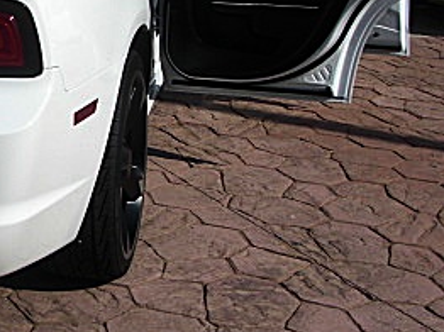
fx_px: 1128
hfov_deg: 21.2
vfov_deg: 16.6
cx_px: -42
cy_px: 66
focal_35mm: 88
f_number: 7.9
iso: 50
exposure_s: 1/250
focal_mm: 6.3
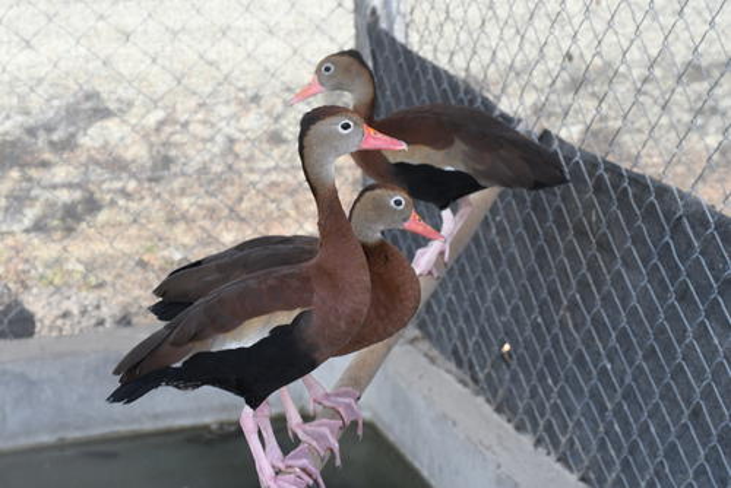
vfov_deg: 13.1
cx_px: 366
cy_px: 244
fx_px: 2133
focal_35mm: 105
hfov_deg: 19.4
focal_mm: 70
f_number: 9
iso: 800
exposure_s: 1/125
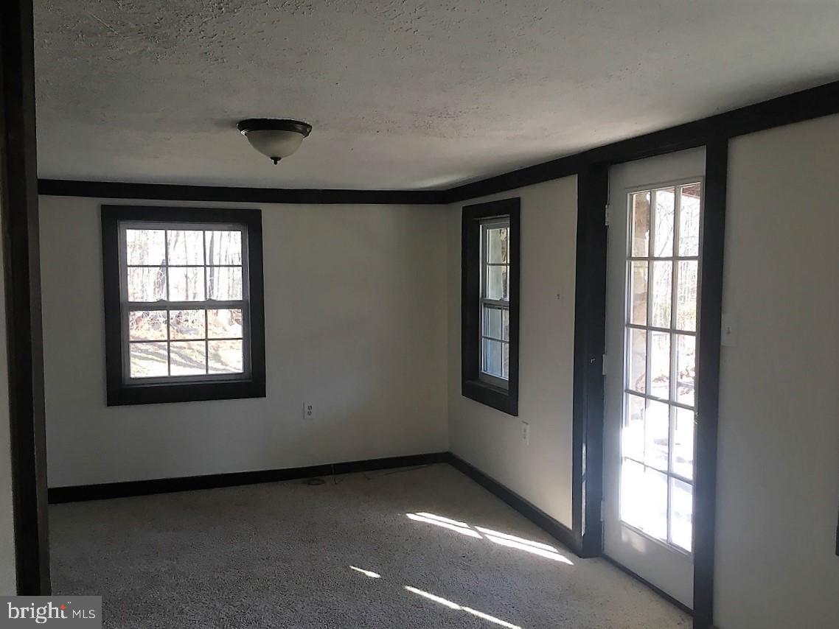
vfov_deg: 48.2
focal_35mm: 29
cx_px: 420
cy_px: 314
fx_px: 703
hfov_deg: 61.6
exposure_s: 1/40
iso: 25
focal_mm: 4.15
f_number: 2.2
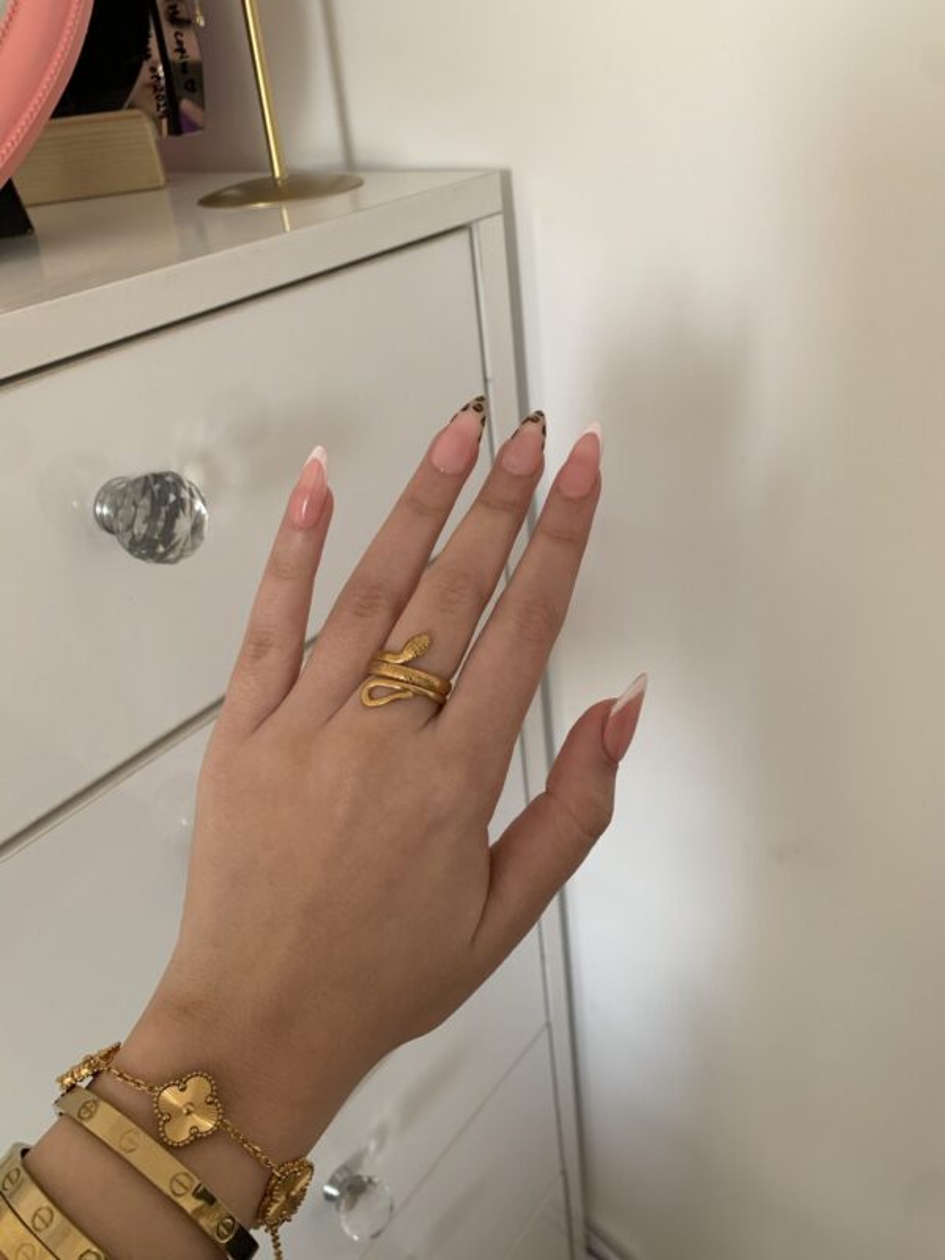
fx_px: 946
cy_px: 630
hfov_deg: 53.1
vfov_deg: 67.3
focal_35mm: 26
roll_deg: +7.0
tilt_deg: -32.1
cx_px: 472
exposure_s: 1/120
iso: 100
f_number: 1.8
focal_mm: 4.25
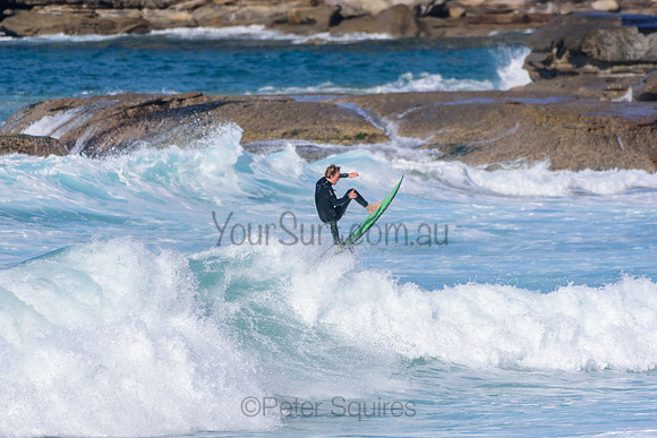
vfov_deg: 1.8
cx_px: 328
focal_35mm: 750
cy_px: 219
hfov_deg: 2.7
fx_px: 13690
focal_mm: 500
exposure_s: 1/2000
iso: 200
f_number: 5.6
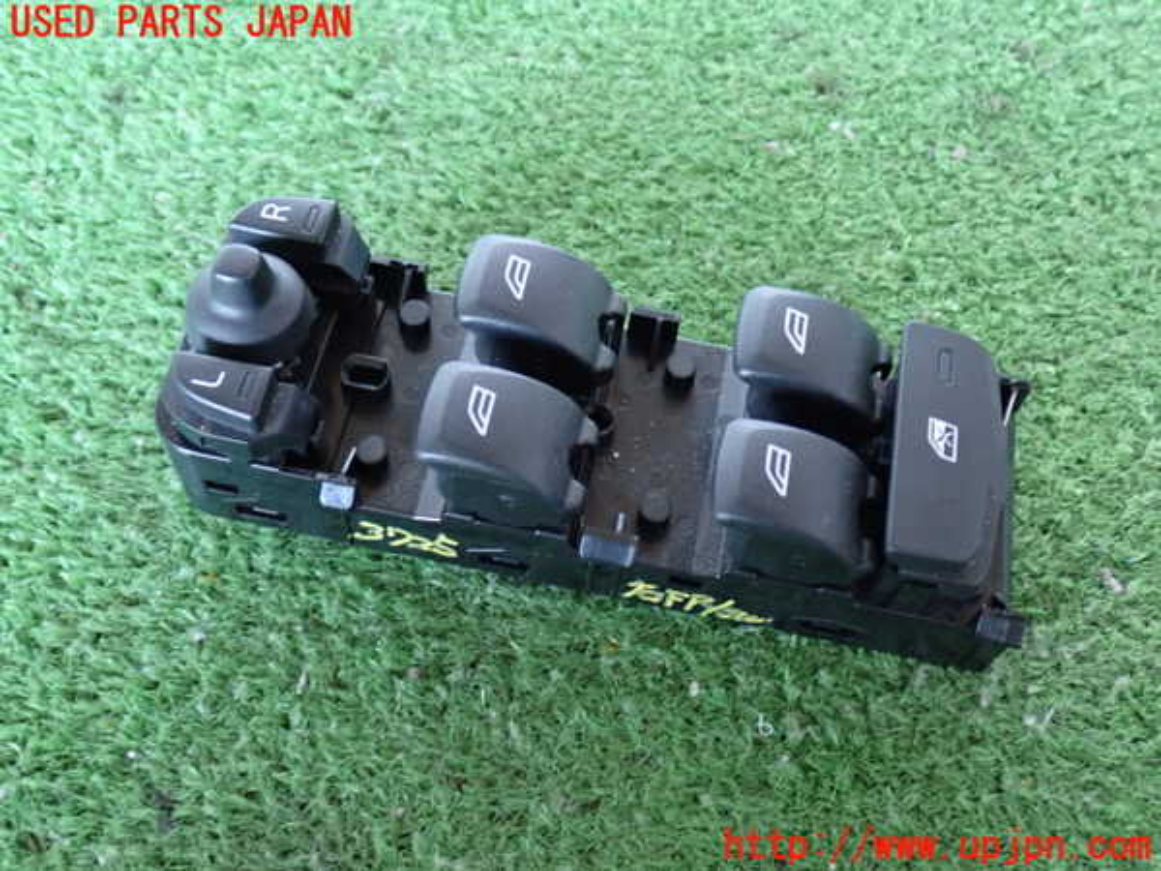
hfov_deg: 49.0
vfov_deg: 37.7
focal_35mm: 38
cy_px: 436
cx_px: 580
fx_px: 1274
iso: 800
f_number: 2.7
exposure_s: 1/20
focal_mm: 6.83
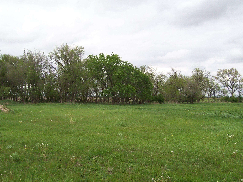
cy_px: 91
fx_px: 253
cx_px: 122
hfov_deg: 51.4
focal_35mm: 36
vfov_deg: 39.7
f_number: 4.8
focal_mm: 6
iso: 80
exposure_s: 1/338
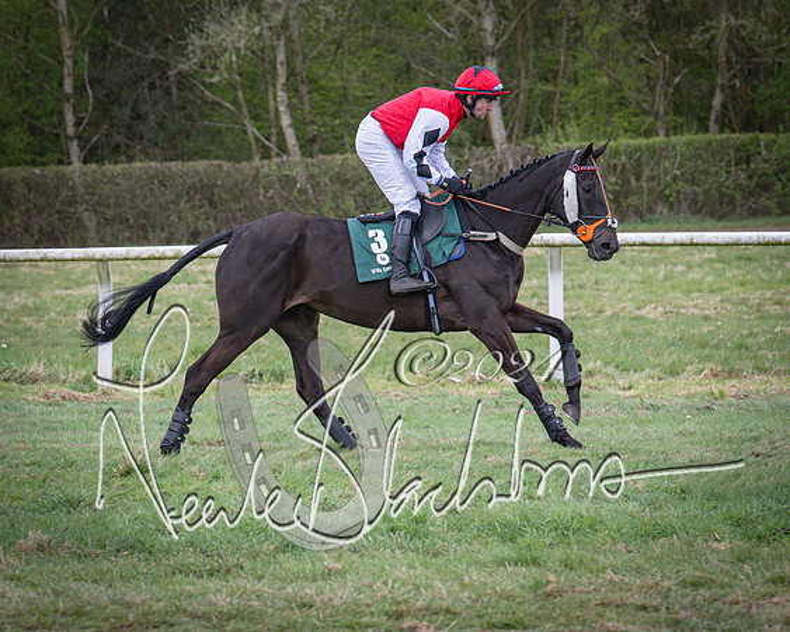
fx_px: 4246
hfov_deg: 10.6
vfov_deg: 8.5
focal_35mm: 182
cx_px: 268
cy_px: 342
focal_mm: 97
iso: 1600
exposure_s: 1/1000
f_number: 4
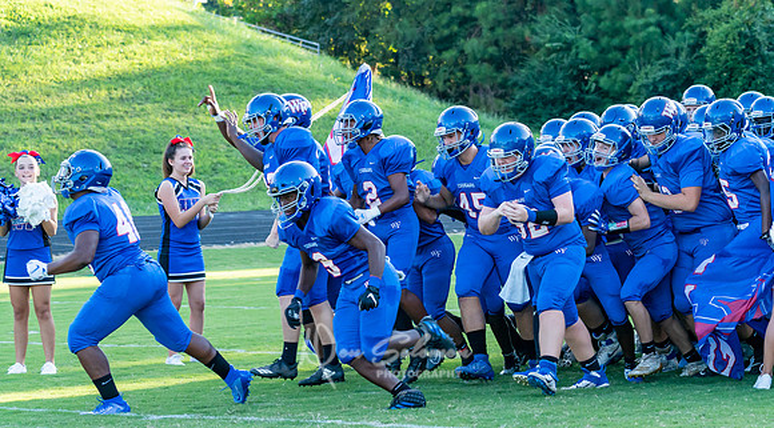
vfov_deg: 7.9
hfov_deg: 14.1
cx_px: 559
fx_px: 3119
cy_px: 180
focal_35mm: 153
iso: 1250
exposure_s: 1/640
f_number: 5.6
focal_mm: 100
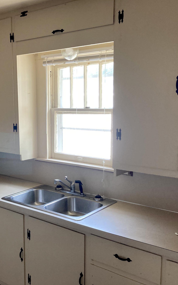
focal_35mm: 40
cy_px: 141
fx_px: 310
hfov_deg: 31.7
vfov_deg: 49.3
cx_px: 54
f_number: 1.8
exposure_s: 1/60
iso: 125
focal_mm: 3.99
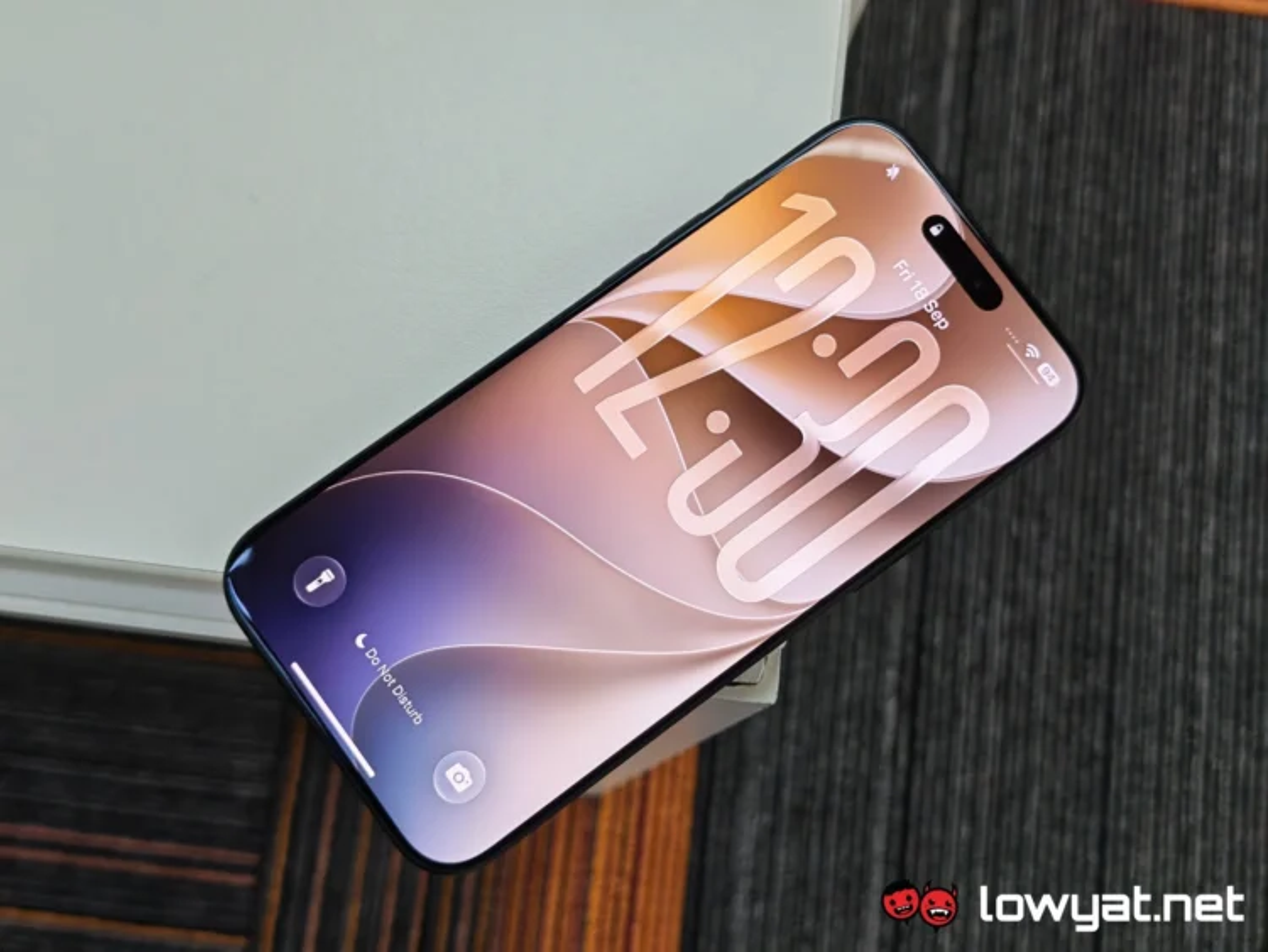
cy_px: 476
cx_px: 634
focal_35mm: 46
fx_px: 1686
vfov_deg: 31.5
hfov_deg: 41.2
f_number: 1.6
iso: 50
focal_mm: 5.4
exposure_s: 1/100
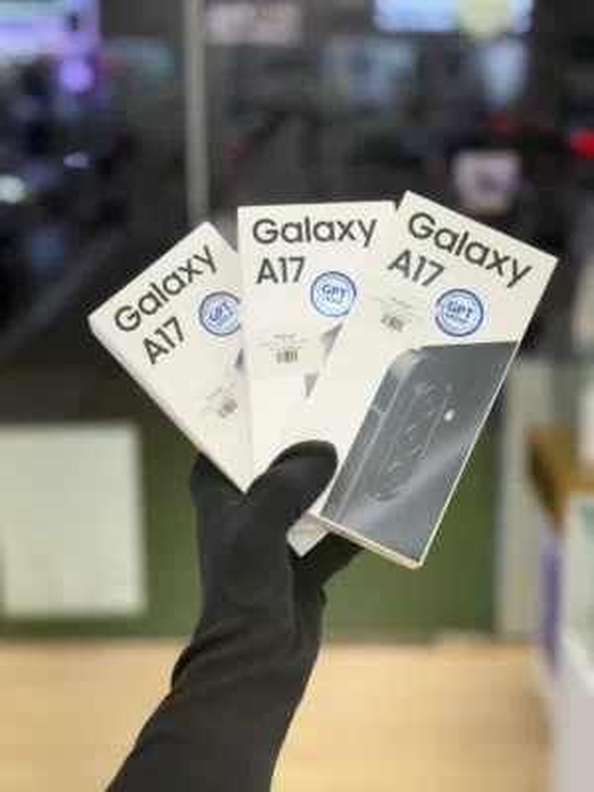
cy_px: 396
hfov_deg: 28.0
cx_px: 297
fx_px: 1190
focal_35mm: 52
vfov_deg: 36.8
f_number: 1.6
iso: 40
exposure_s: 1/310
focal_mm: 5.96
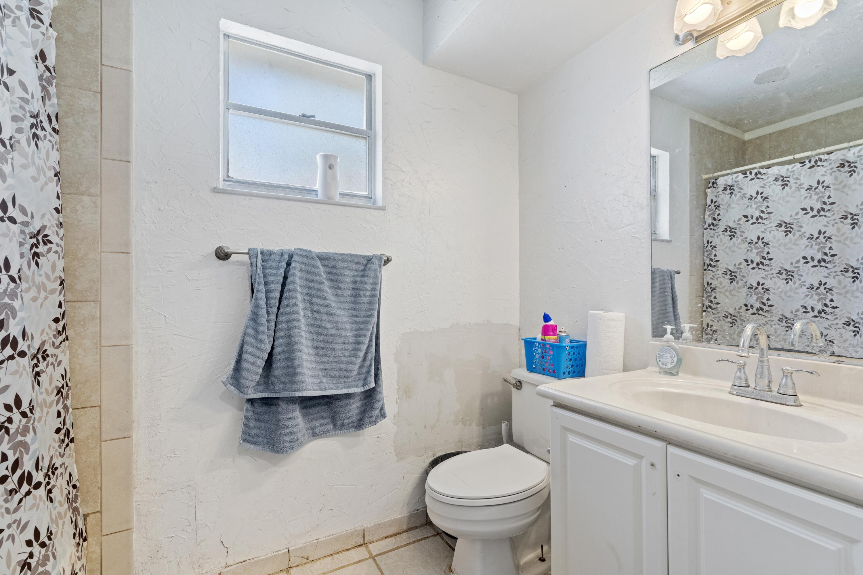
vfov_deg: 73.7
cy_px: 288
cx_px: 432
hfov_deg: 96.7
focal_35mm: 16
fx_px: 384
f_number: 8
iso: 800
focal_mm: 16
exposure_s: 1/10
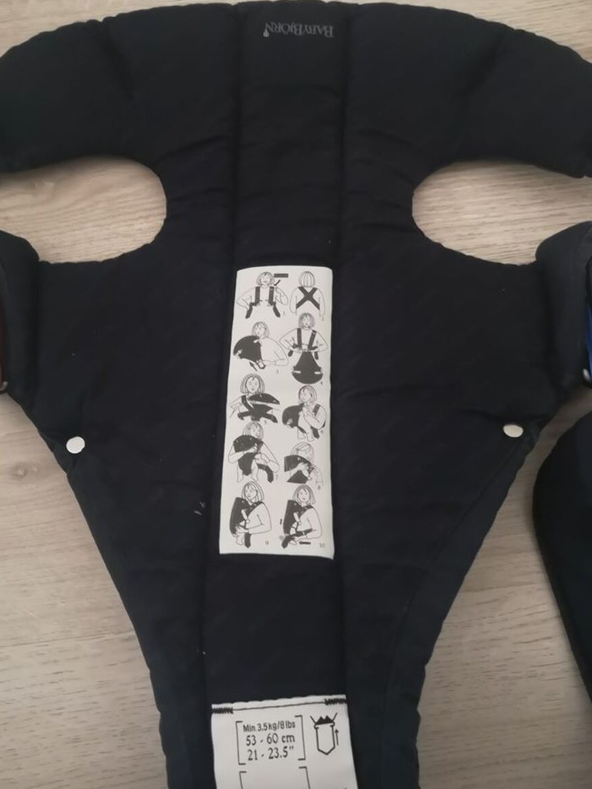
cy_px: 416
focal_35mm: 31
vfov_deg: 58.3
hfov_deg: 45.4
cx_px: 273
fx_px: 707
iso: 640
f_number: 1.8
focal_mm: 3.95
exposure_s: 1/20
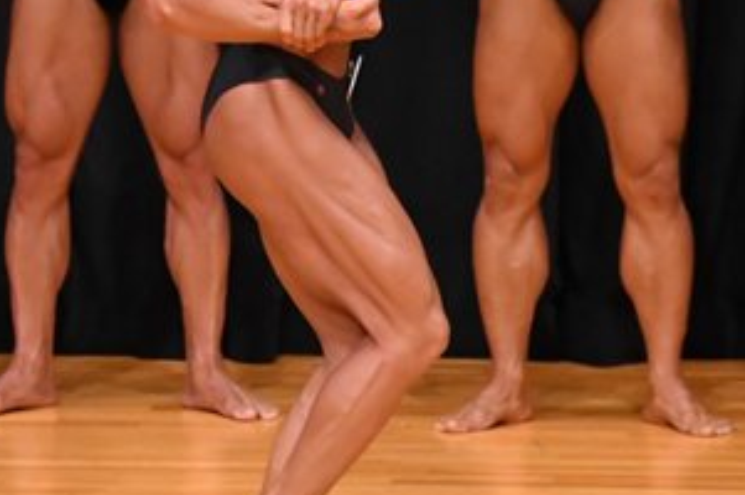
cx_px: 93
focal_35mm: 734
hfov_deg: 2.8
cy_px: 101
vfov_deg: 1.9
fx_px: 15173
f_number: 5.6
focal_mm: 190
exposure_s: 1/400
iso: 5000
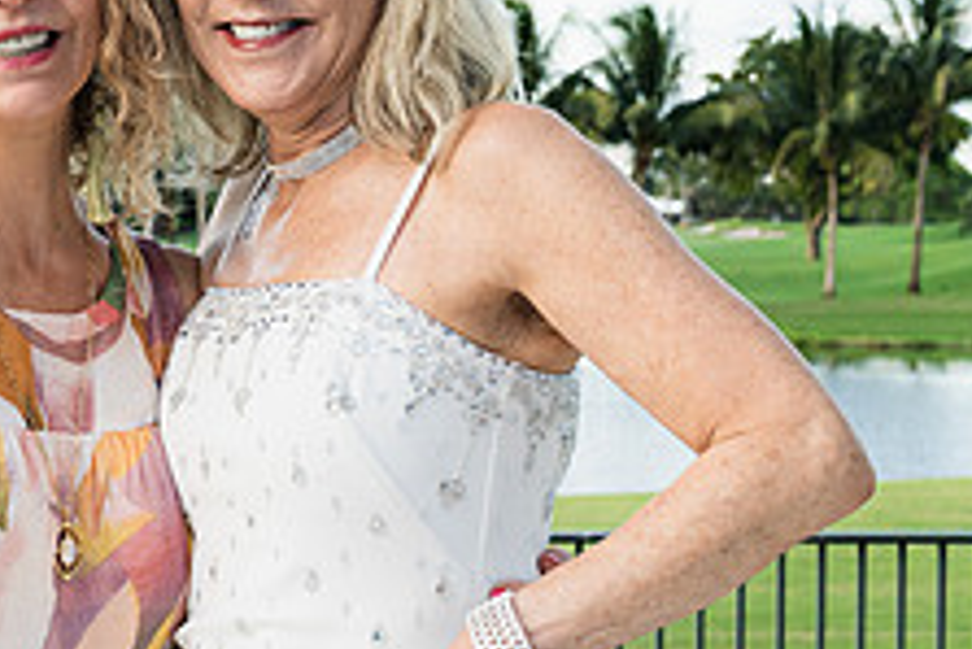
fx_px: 2675
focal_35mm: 99
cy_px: 255
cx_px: 131
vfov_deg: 13.8
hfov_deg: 20.3
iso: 500
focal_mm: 38
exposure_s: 1/250
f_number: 5.6
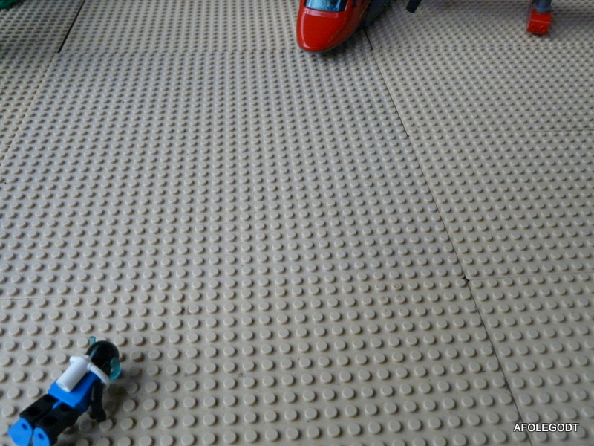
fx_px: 566
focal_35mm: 33
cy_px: 223
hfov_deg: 55.4
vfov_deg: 42.9
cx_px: 297
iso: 500
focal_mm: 5.5
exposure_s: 1/160
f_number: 2.8
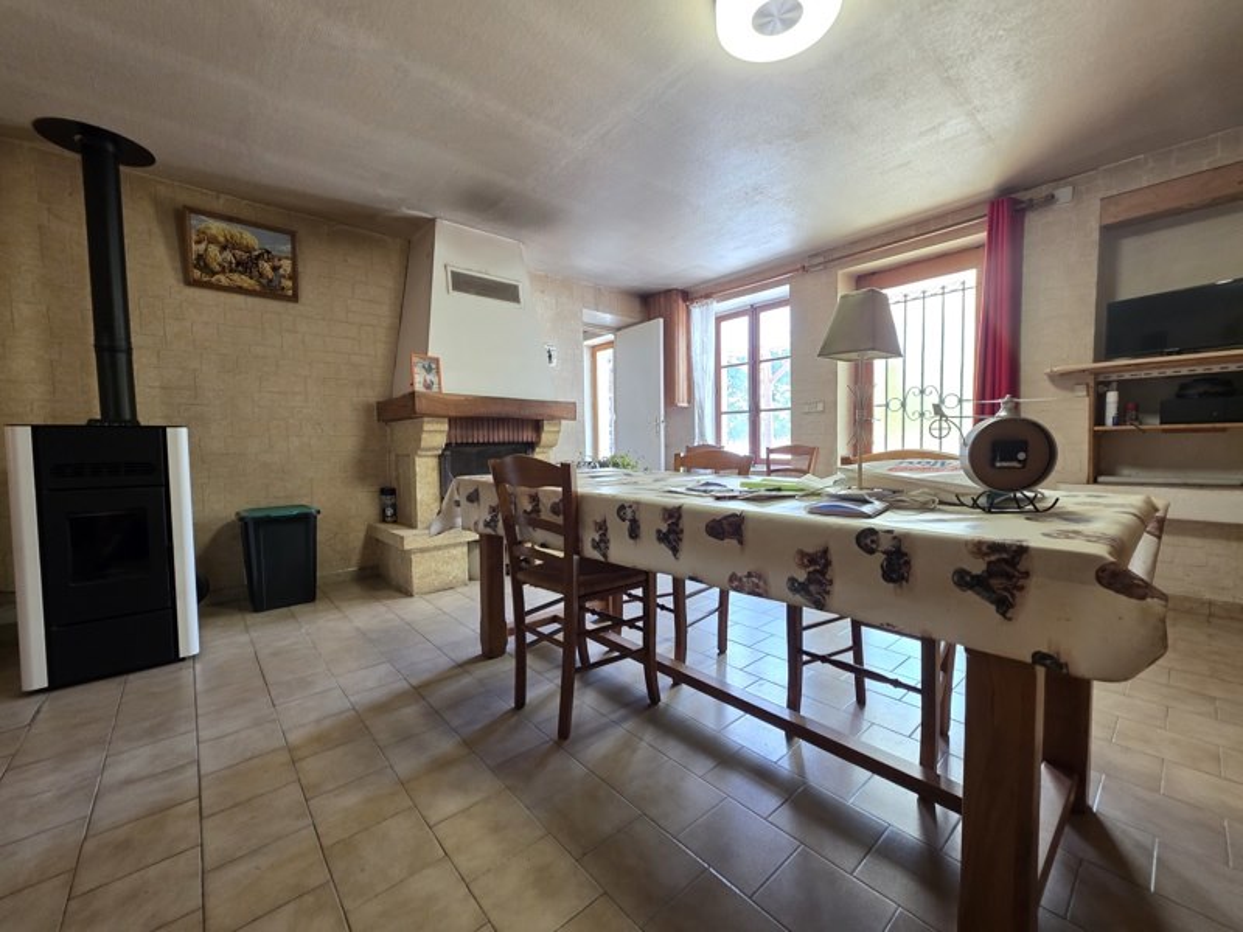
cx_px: 622
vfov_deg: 89.9
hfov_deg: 106.2
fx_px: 467
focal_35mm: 13
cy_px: 466
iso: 250
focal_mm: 2.2
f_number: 1.9
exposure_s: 1/33.3
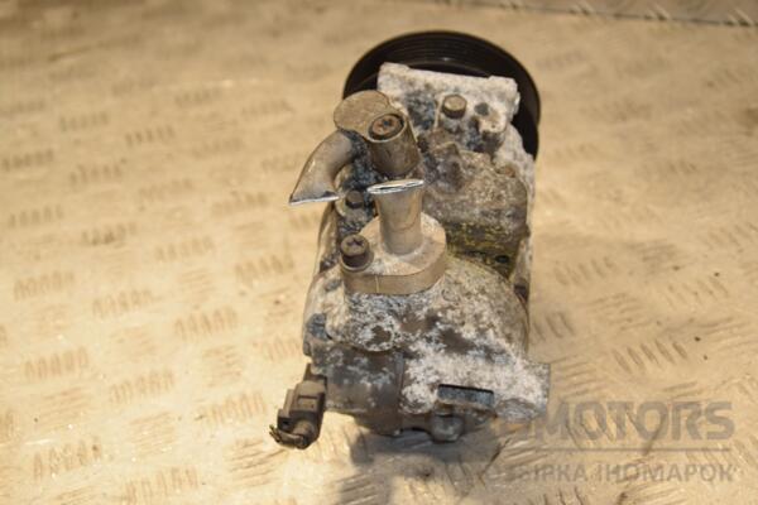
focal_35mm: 72
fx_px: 1516
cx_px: 379
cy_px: 252
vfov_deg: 18.9
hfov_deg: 28.1
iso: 800
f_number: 6.3
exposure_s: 1/200
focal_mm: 48
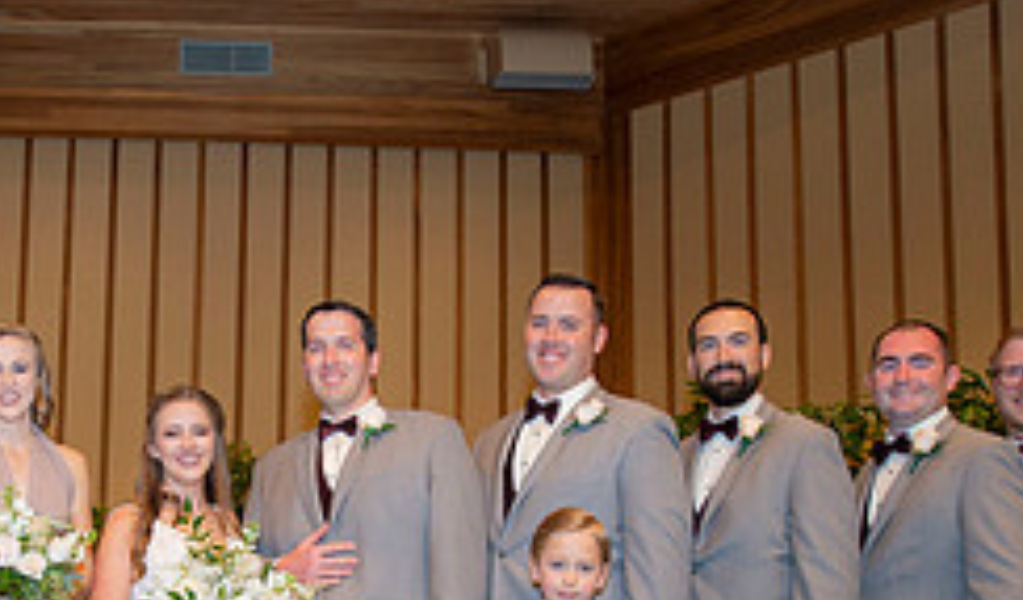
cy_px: 596
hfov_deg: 39.1
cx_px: 257
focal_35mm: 51
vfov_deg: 23.2
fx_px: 1398
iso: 800
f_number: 3.5
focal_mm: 19
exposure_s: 1/160
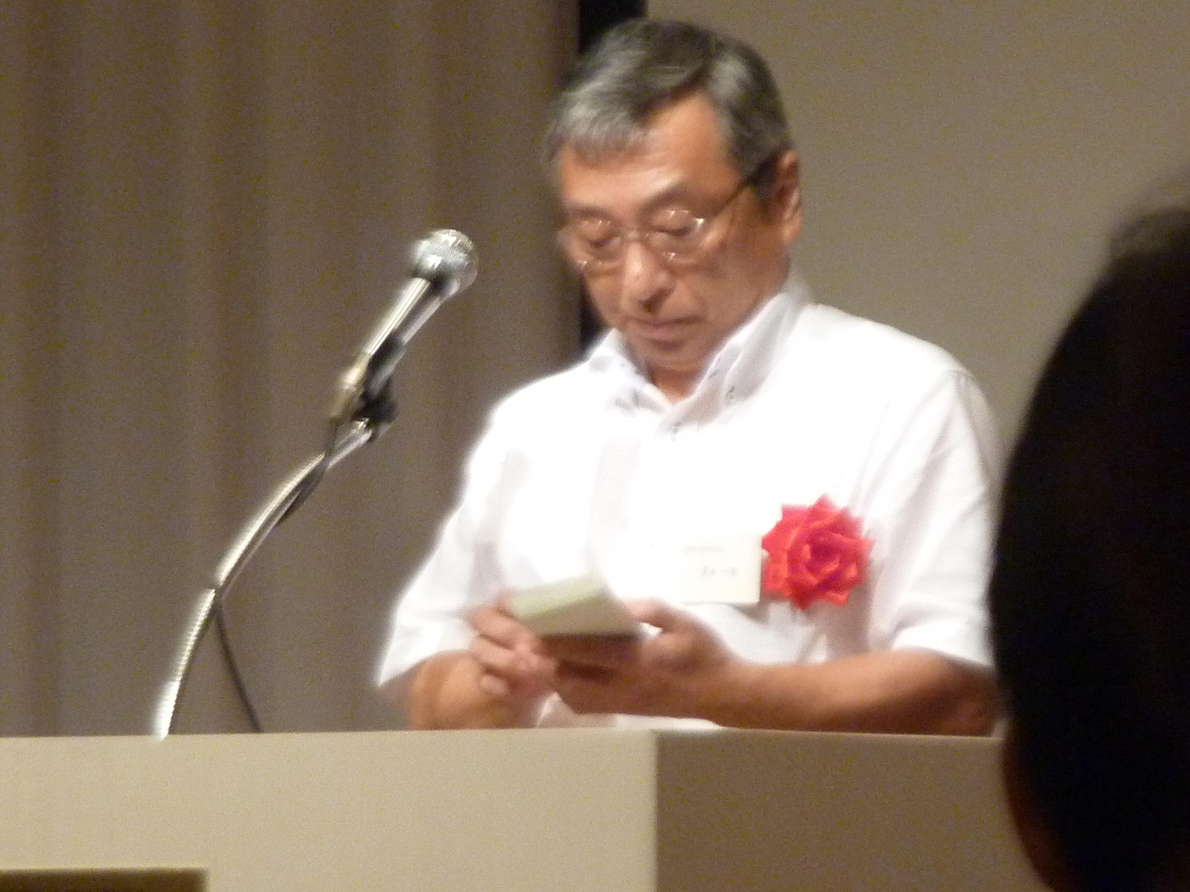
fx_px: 18392
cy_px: 446
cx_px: 595
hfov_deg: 3.7
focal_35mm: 535
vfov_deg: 2.8
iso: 400
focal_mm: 49.2
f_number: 4.9
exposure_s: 1/50
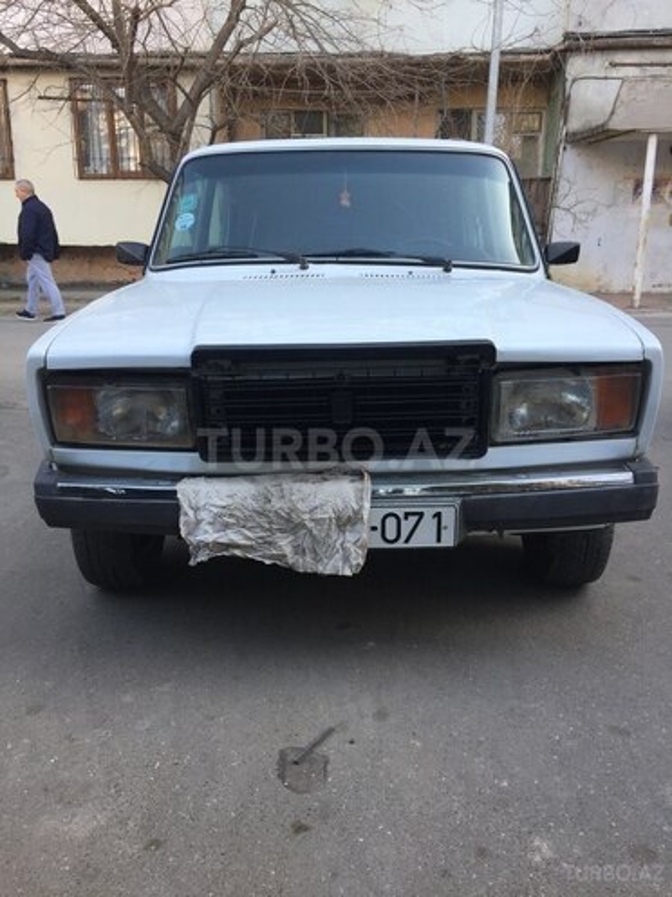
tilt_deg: -14.8
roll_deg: +0.1
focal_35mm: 29
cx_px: 336
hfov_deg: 48.2
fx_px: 751
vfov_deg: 61.7
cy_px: 448
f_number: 2.2
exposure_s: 1/168
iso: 32
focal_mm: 4.15
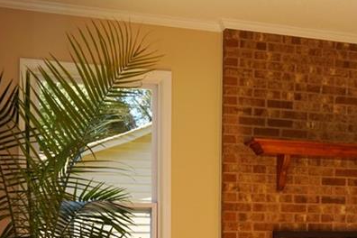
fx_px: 615
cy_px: 234
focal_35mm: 62
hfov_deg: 31.3
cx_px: 301
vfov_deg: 21.2
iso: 100
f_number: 5.6
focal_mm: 16
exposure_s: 1/80
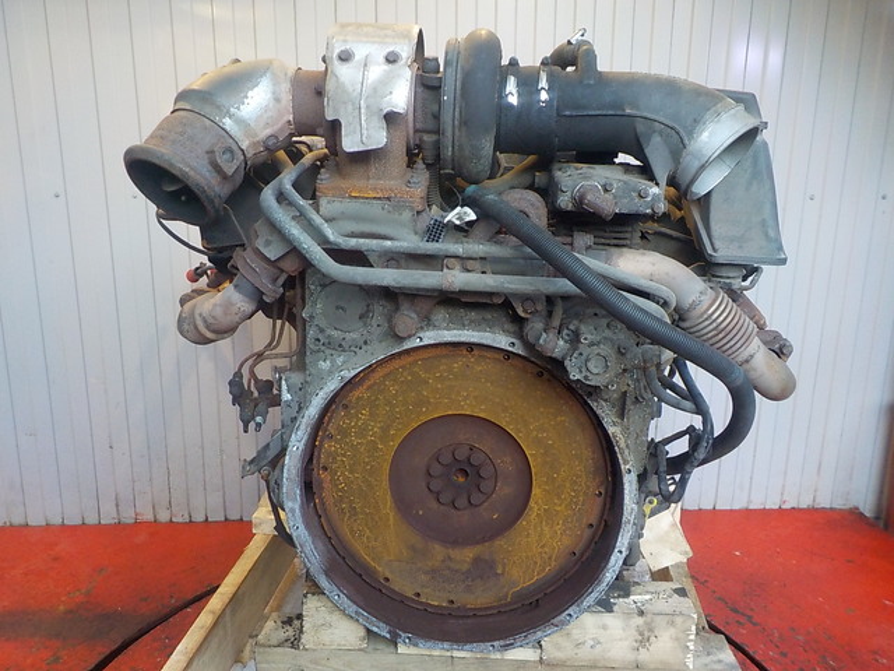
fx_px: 775
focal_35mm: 30
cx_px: 447
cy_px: 336
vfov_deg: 46.8
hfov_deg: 60.0
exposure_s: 1/30
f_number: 3.3
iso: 250
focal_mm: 4.1
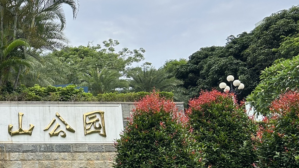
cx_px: -12
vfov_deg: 20.0
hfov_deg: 31.7
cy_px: 106
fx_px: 476
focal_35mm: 60
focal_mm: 5.7
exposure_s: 1/1808
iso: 50
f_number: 1.5
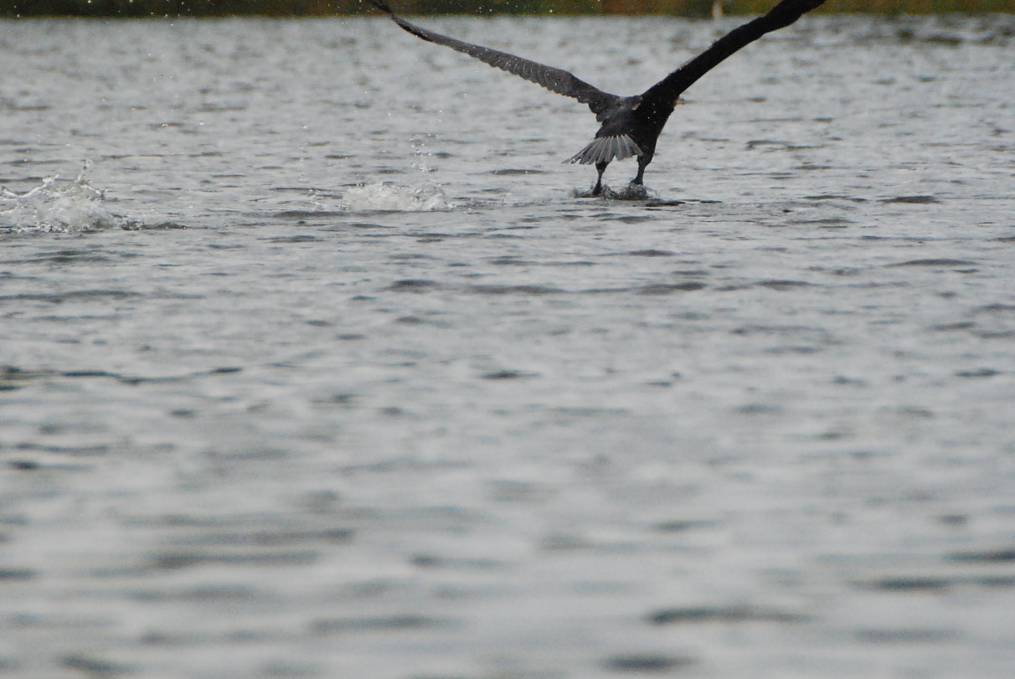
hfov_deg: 4.1
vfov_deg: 2.7
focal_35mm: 507
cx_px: 644
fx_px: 14310
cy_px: 185
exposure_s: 1/3200
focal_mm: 200
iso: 1600
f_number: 5.6
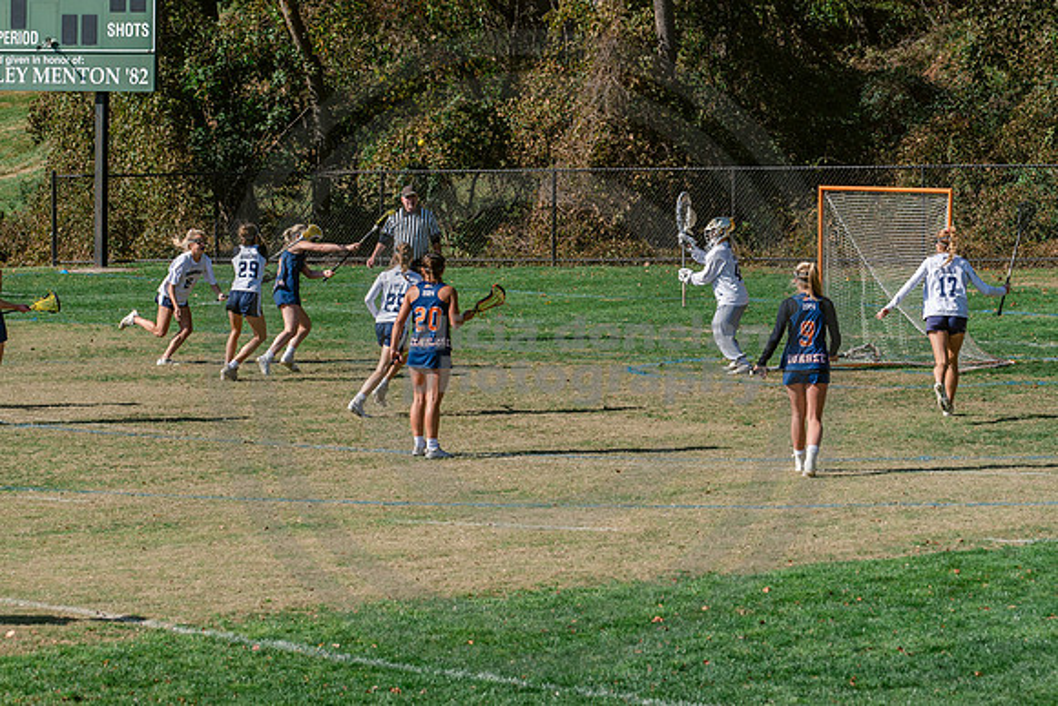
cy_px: 282
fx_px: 4533
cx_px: 422
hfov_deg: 13.3
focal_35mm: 154
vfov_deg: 8.9
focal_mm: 120
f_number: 7.1
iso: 250
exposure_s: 1/800
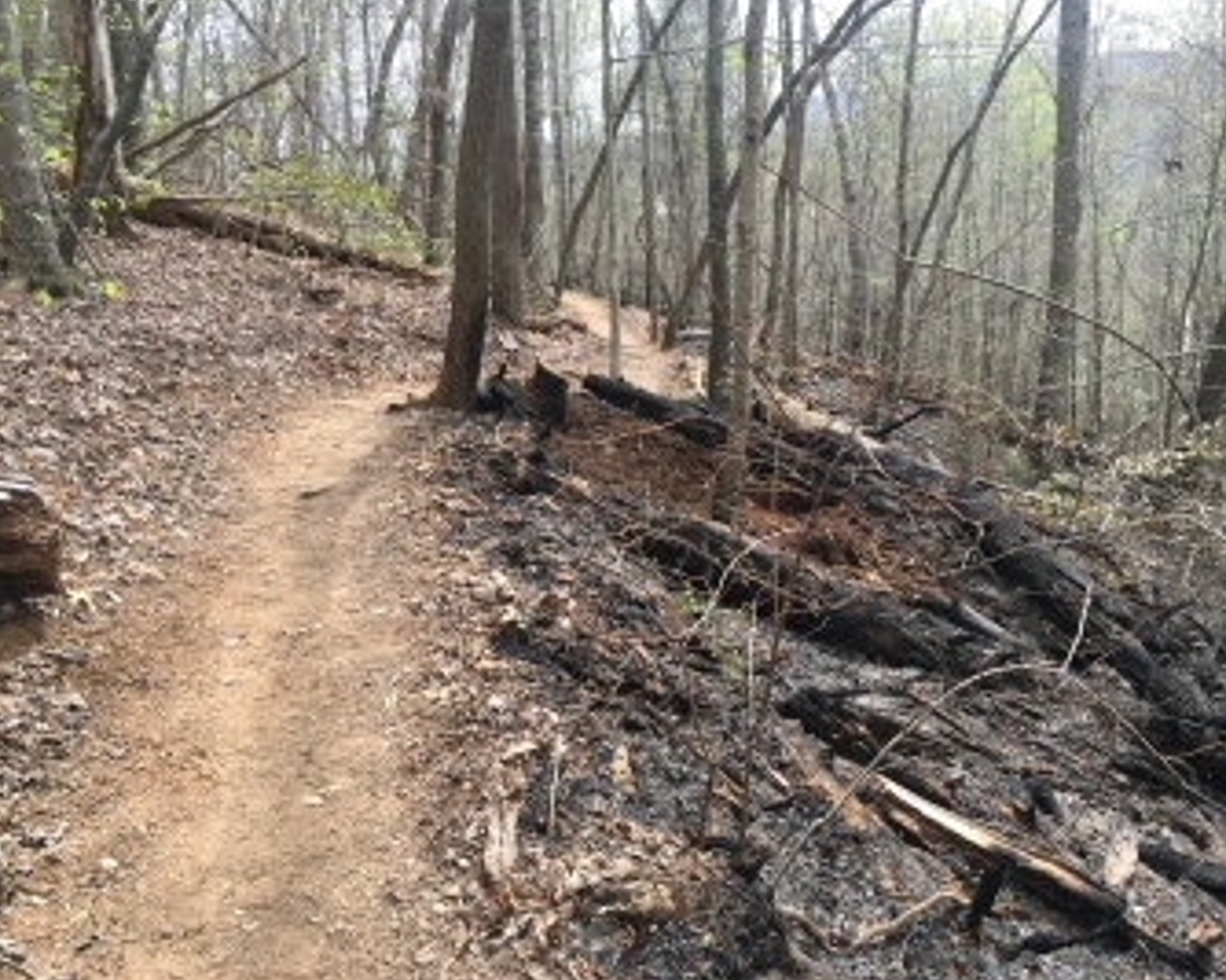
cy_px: 488
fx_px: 1125
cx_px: 661
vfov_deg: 47.1
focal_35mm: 31
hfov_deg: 57.1
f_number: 2.2
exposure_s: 1/234
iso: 25
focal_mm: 4.15
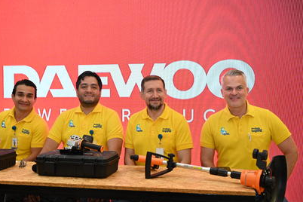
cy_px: 118
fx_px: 362
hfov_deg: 45.3
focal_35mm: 43
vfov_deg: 31.1
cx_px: 133
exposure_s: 1/60
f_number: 4
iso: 360
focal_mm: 36
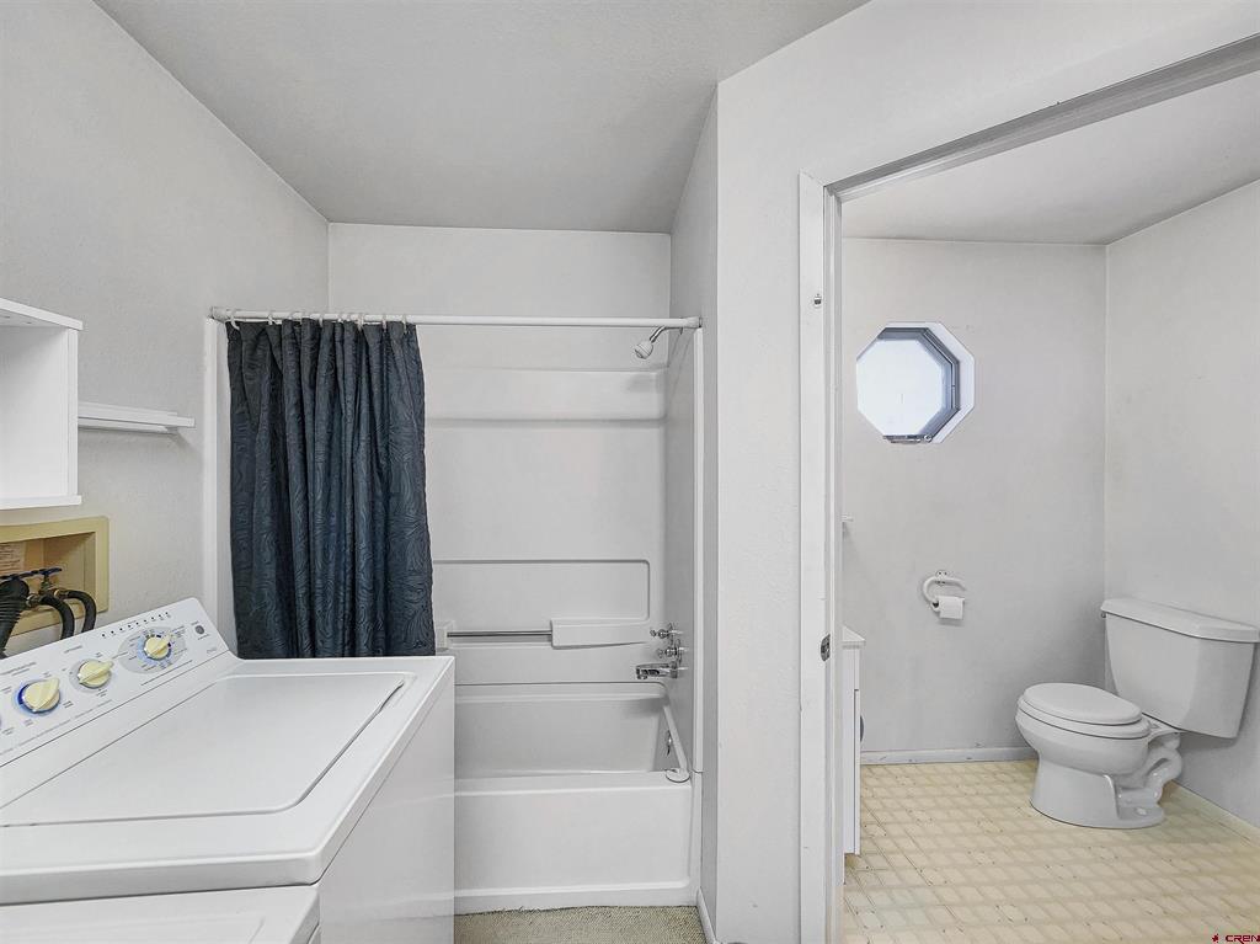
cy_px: 472
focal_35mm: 13
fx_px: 473
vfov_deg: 89.9
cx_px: 630
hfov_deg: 106.2
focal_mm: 2.2
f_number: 2.2
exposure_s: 1/60
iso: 320
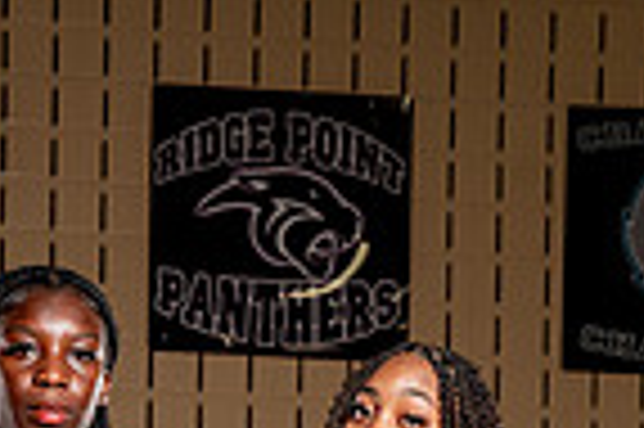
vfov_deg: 8.6
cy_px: 973
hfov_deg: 13.7
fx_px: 2645
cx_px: 18
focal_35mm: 148
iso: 200
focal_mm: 47
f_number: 5.6
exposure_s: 1/250
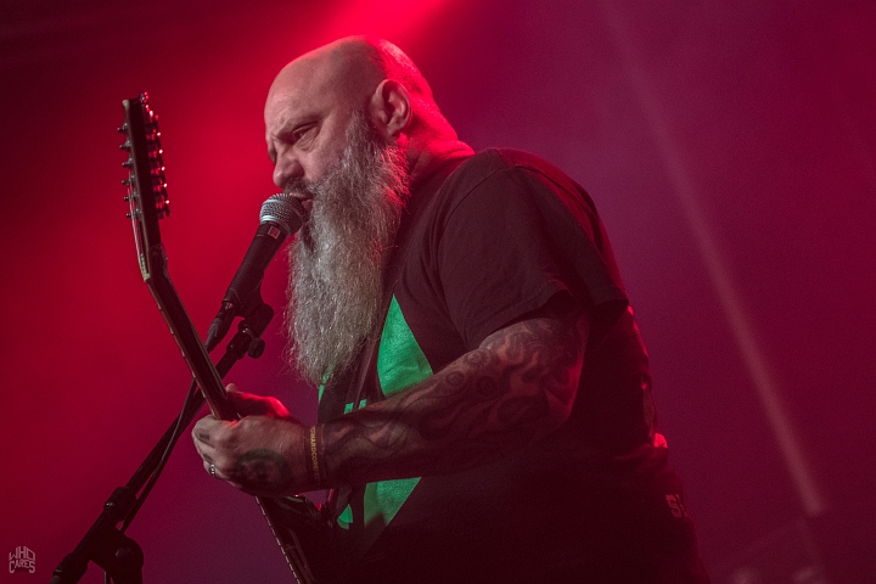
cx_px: 438
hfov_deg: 19.5
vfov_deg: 13.0
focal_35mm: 105
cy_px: 292
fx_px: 2555
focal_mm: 70
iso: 1250
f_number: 2.8
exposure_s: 1/100
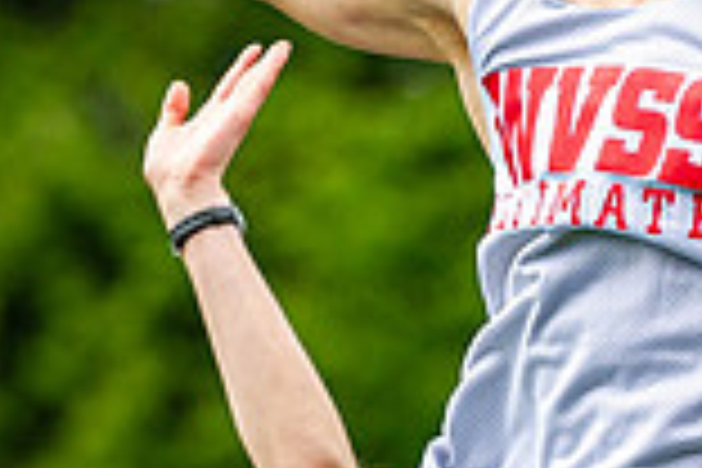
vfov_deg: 1.4
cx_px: 645
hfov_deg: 2.1
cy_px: 619
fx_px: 19440
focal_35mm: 997
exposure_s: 1/1000
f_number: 4
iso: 250
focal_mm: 200
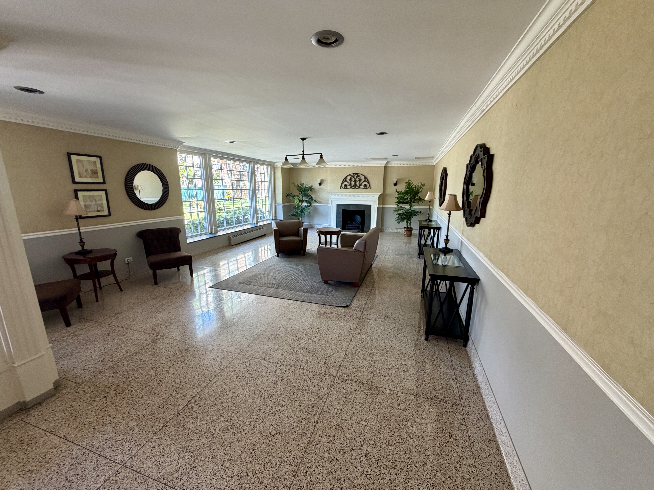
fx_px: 265
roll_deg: -0.6
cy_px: 245
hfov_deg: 102.1
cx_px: 327
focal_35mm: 14
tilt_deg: -13.1
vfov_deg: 85.7
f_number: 2.2
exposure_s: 1/60
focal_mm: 2.22
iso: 200
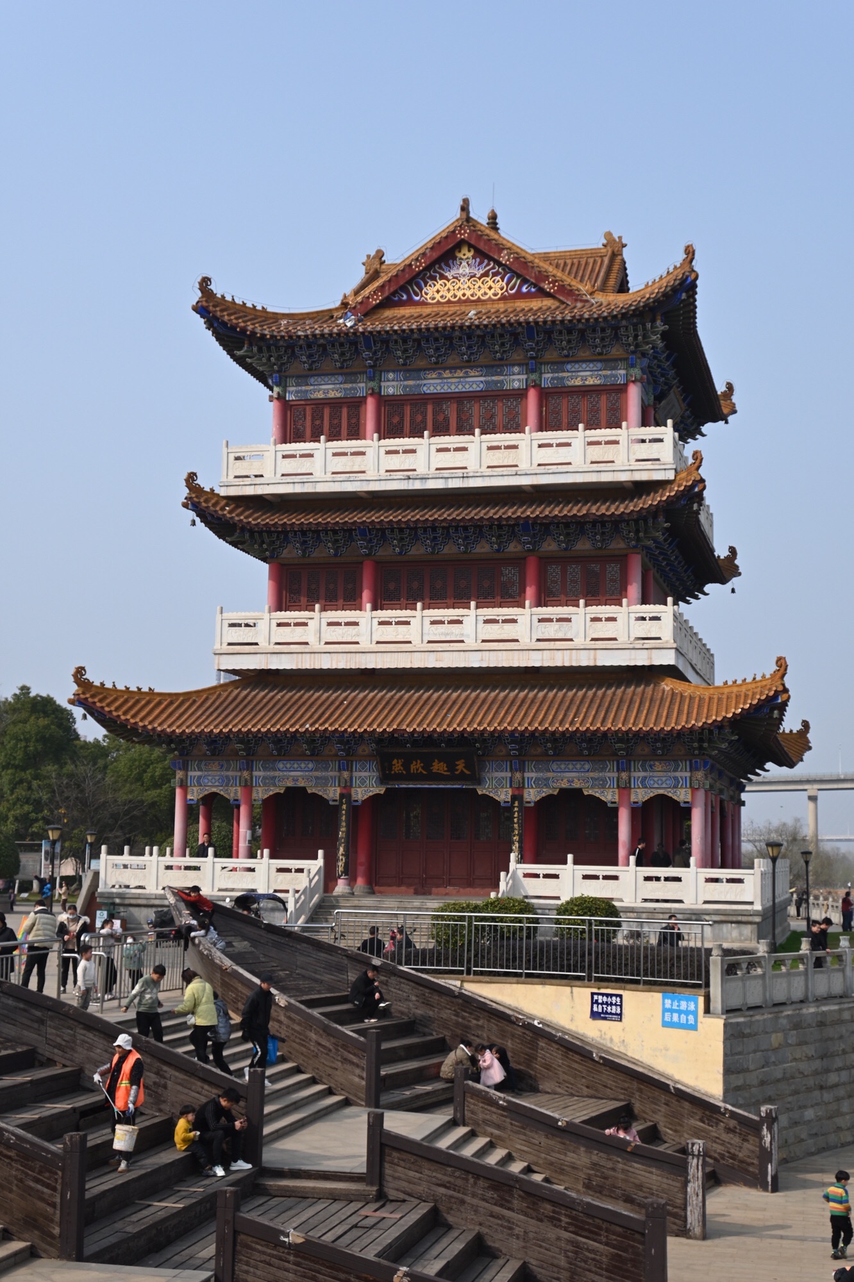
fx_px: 1629
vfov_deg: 43.0
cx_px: 427
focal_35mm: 46
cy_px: 641
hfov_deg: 29.4
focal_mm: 30.5
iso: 100
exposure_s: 1/400
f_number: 7.1
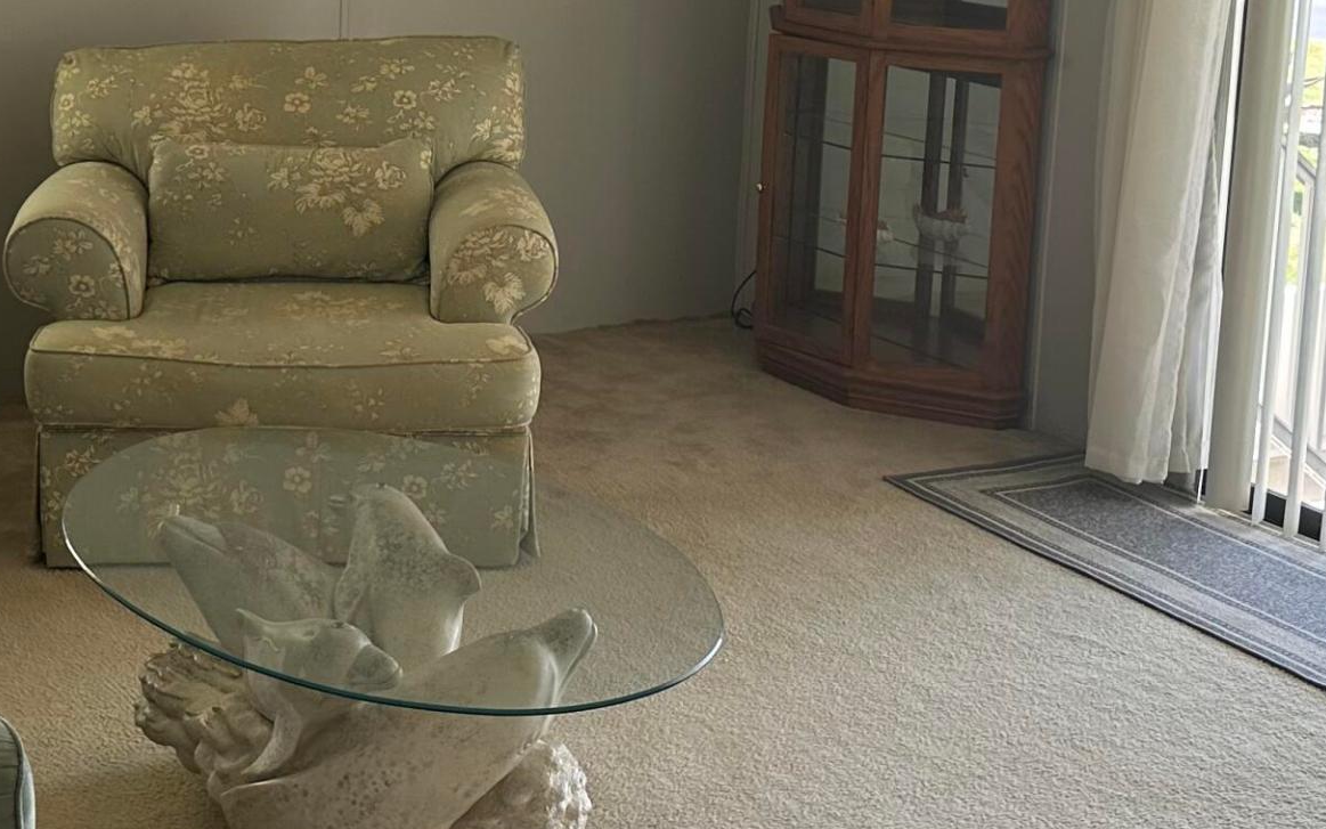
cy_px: 136
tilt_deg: -9.8
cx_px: 349
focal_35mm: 63
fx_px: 2277
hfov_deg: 31.9
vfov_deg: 20.3
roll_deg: -1.3
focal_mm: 6.86
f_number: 1.78
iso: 125
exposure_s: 1/121
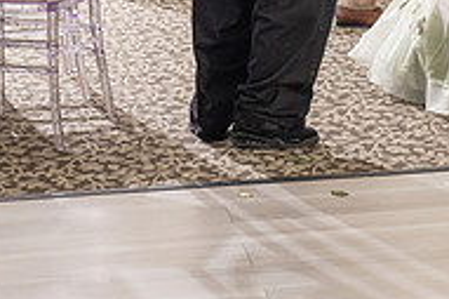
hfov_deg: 13.8
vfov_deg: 9.2
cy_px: -91
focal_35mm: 146
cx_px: 475
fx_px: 1819
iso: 500
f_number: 4.5
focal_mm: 48
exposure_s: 1/160
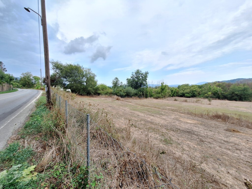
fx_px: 95
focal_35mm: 13
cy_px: 94
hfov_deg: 106.2
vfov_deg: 89.9
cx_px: 126
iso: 40
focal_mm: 1.74
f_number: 2.2
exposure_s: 1/755
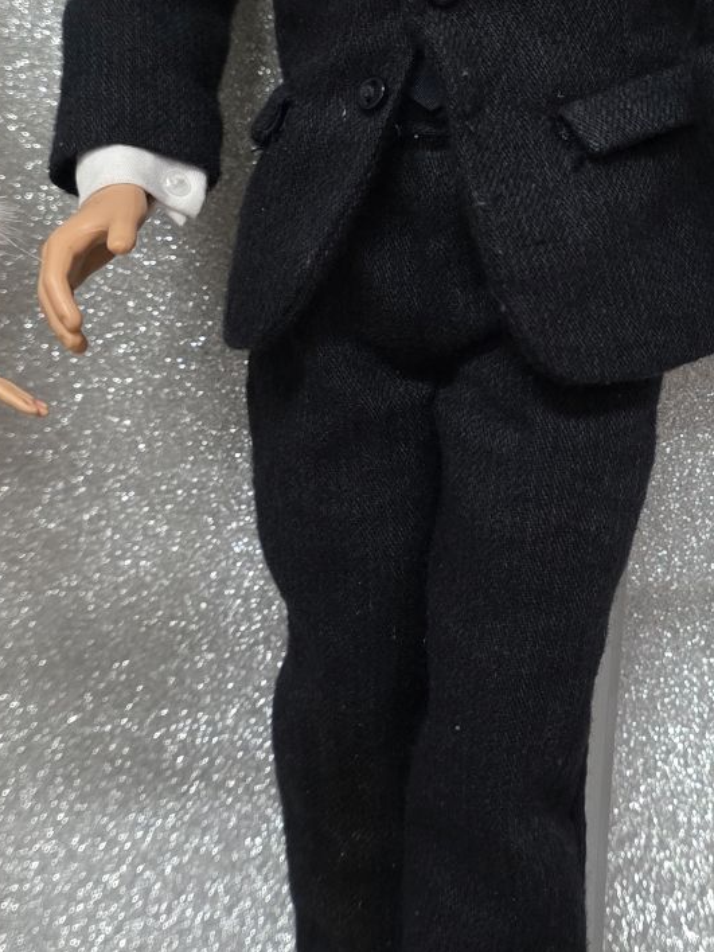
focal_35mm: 65
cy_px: 324
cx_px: 519
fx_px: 1788
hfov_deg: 22.4
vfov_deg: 29.6
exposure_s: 1/100
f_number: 1.7
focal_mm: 6.3
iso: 1000
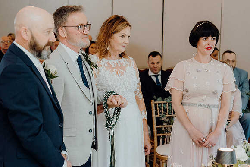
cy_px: 84
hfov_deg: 25.7
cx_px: 125
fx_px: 549
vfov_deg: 17.3
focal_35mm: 79
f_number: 3.5
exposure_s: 1/160
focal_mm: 53
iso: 2000
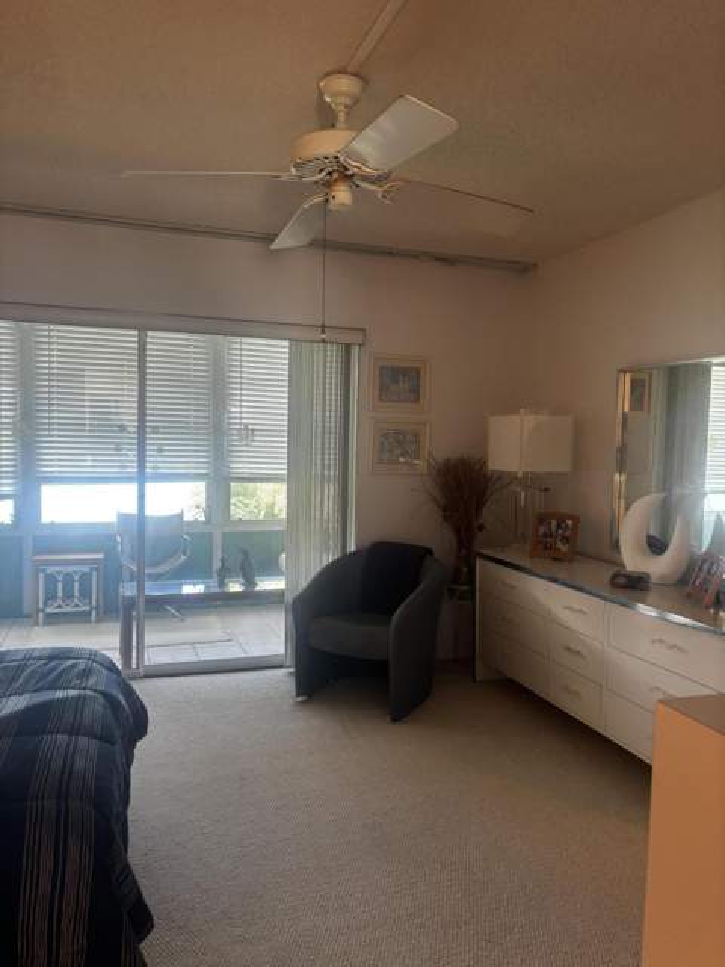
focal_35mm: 26
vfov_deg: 67.3
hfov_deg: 53.1
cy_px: 484
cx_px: 362
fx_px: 726
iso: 125
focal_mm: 5.96
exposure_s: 1/60
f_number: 1.6
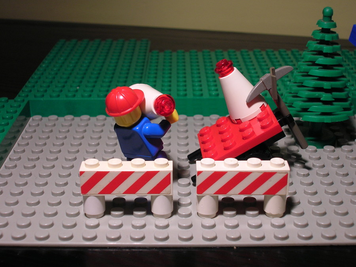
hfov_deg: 30.8
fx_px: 647
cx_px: 178
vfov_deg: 23.2
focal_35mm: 63
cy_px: 134
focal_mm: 10.4
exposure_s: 1/17.7
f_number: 3.6
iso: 50
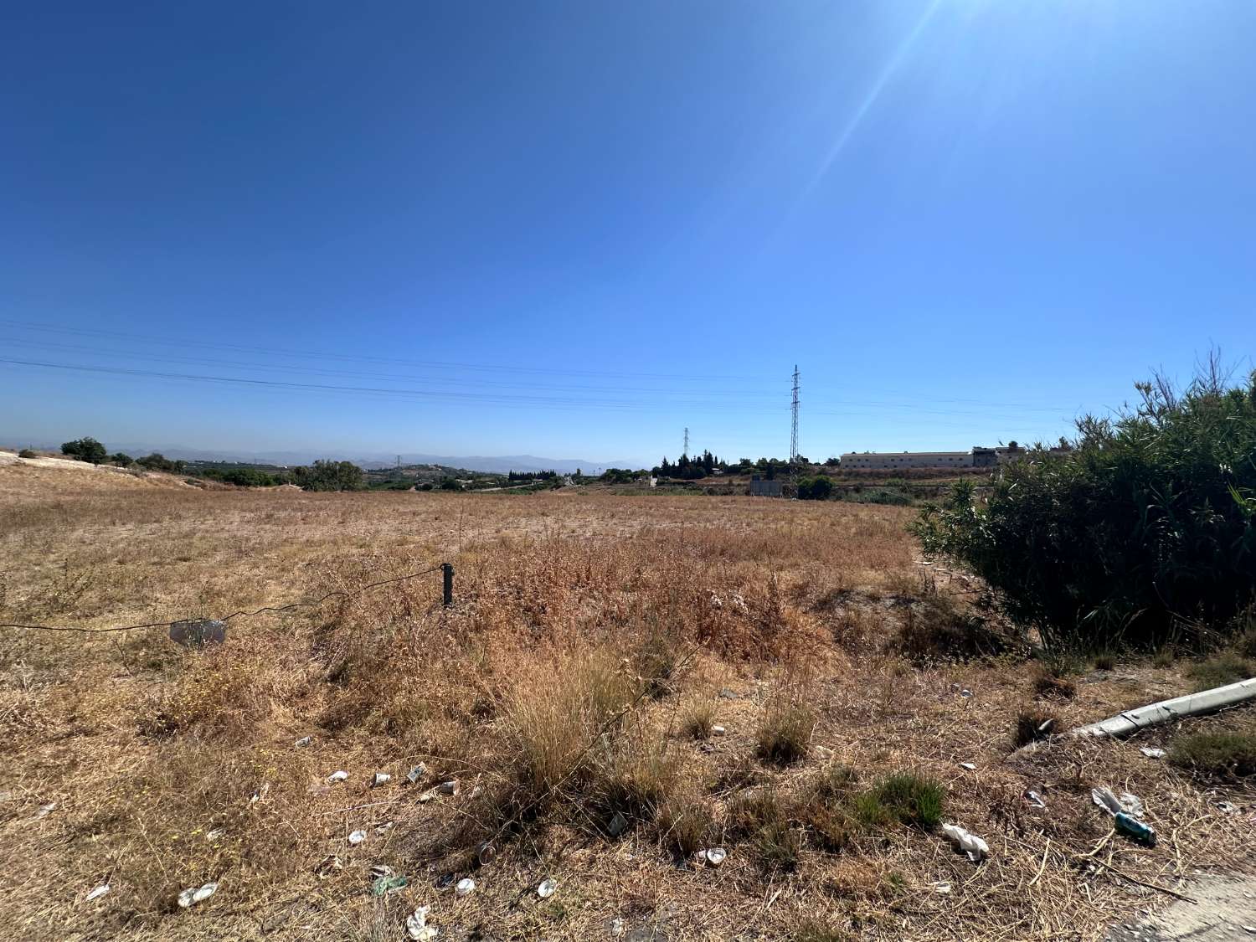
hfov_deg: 102.1
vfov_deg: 85.7
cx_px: 628
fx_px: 508
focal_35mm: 14
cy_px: 471
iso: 50
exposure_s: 1/3300
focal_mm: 2.22
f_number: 2.2
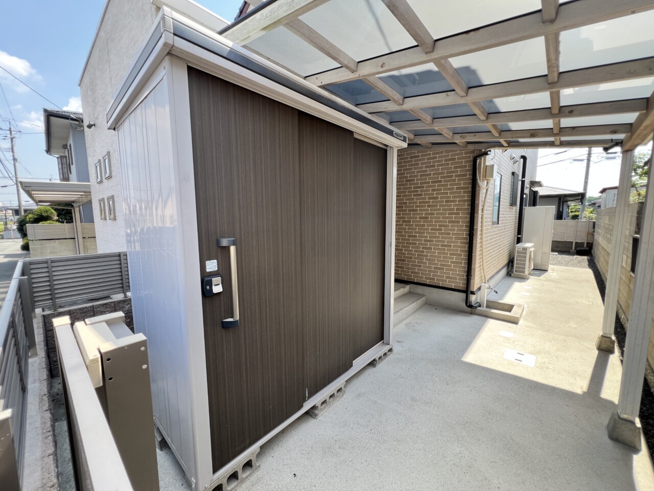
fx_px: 246
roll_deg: +0.6
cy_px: 246
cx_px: 327
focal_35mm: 13
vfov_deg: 89.9
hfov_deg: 106.2
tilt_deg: -6.1
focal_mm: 1.57
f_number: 1.8
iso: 32
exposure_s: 1/218
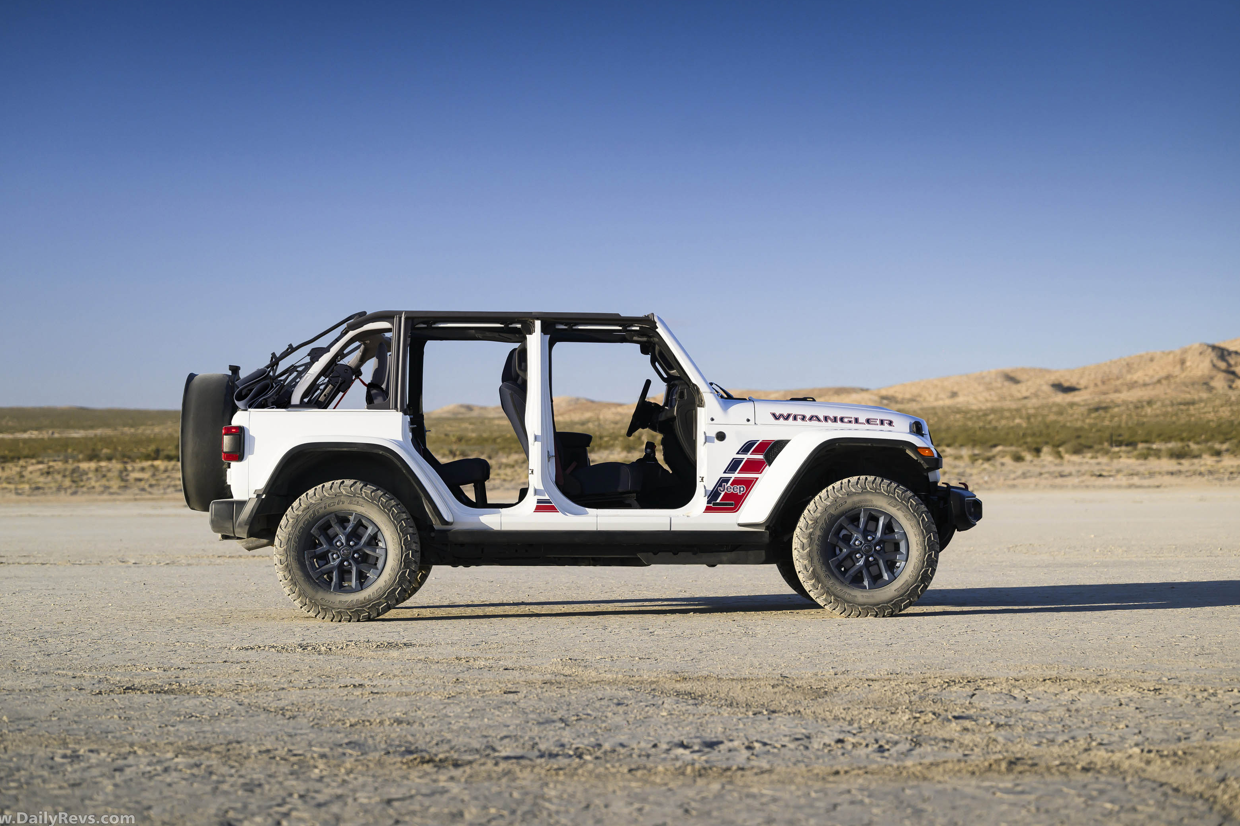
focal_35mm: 77
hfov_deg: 26.3
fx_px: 2652
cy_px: 402
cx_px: 606
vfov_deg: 17.7
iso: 500
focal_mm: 74
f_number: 3.5
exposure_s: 1/2000
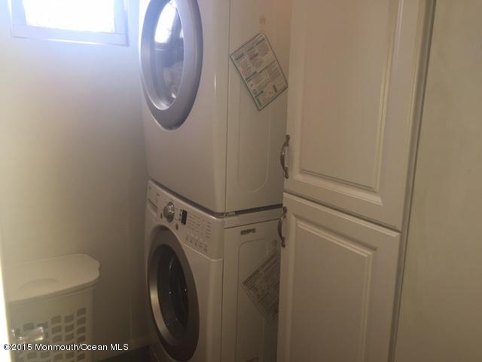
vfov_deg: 48.2
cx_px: 241
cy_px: 181
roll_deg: -1.7
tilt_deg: -13.1
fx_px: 404
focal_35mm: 29
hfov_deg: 61.7
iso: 40
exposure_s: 1/30
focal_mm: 4.15
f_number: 2.2
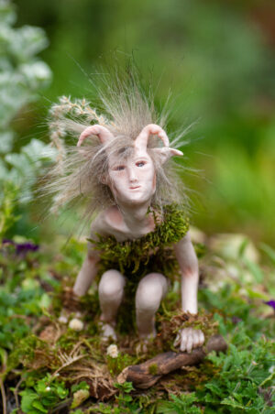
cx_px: 138
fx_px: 1552
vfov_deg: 15.2
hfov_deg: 10.1
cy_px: 207
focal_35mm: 135
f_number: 5.6
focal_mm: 90
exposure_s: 1/1000
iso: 500
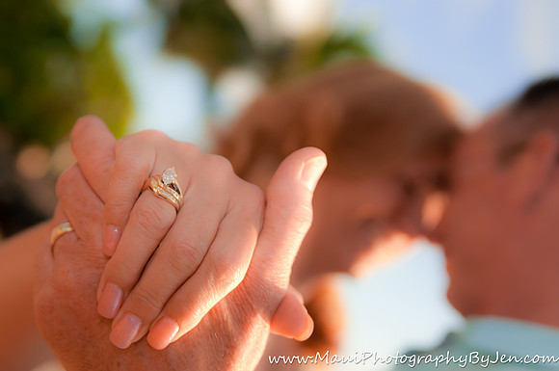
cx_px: 280
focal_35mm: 66
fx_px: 1023
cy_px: 186
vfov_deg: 20.6
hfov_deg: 30.6
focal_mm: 44
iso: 200
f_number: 2.8
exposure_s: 1/800
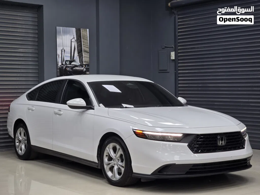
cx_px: 130
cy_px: 98
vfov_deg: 21.3
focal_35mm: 69
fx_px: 518
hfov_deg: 28.2
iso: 64
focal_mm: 7.9
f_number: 2.4
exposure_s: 1/50
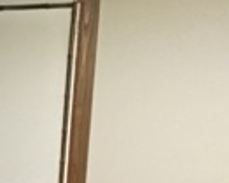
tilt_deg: -6.9
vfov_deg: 10.5
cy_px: 335
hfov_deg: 13.3
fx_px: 936
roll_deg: -2.5
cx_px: -101
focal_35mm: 138
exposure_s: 1/15
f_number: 2.2
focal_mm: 4.15
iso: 320
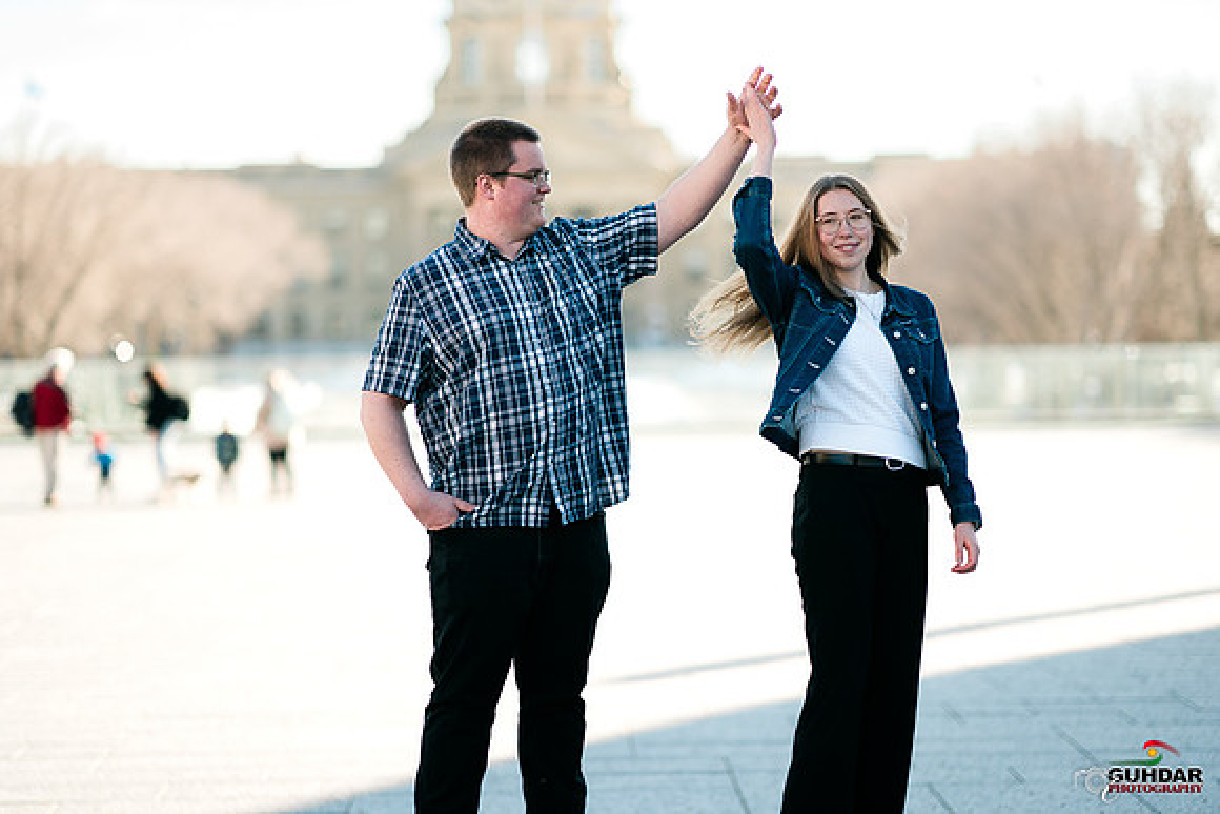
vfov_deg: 16.1
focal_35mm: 85
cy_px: 407
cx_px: 610
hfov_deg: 23.9
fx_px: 2881
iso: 100
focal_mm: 85
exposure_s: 1/1600
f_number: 1.4
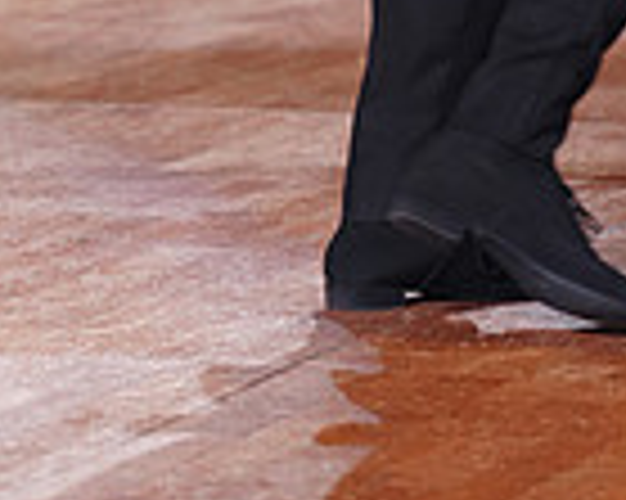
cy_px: -617
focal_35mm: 434
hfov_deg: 4.5
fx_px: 8035
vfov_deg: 3.5
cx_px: 471
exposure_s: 1/400
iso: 1250
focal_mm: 111
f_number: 2.8
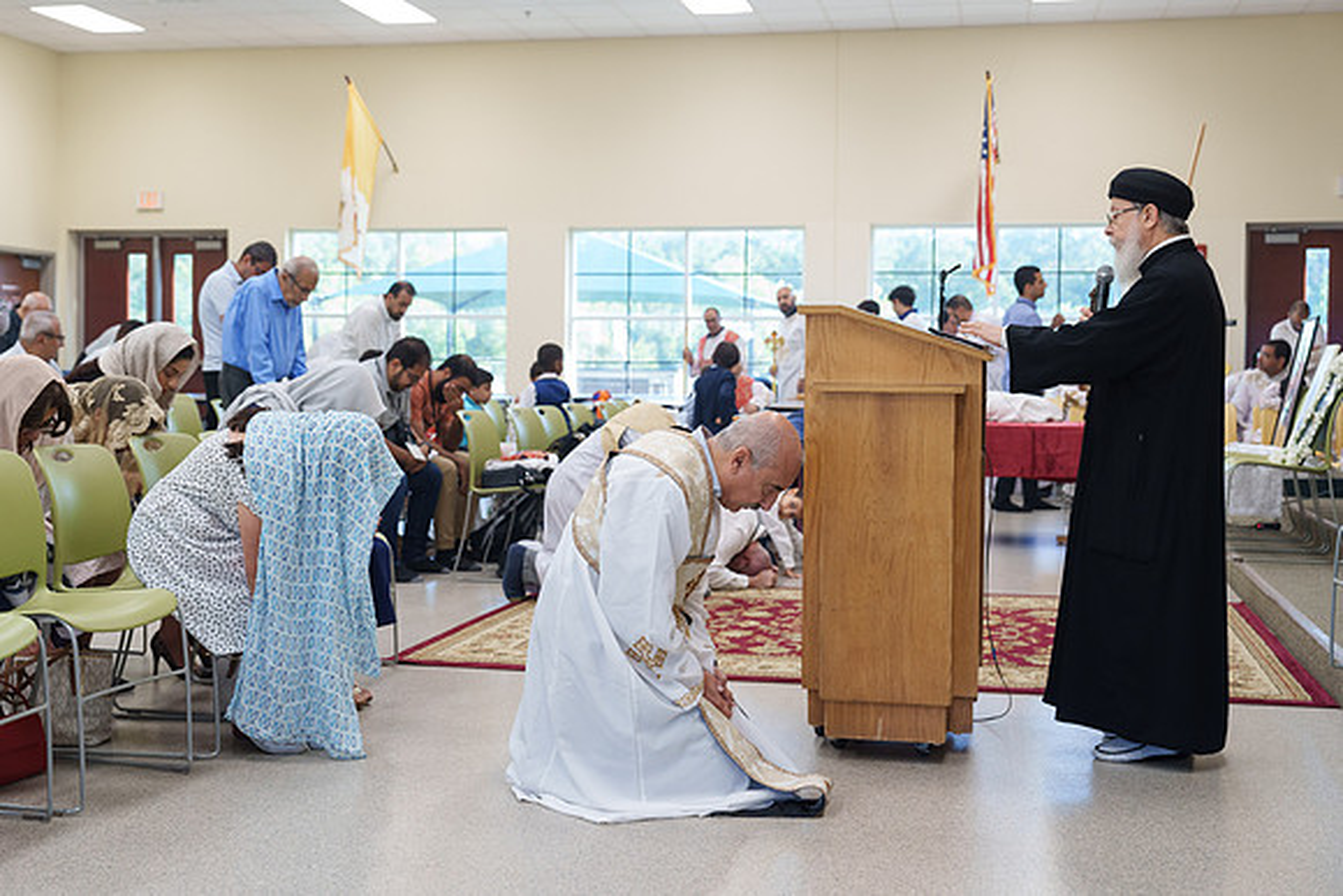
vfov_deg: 29.2
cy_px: 417
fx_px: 1717
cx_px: 624
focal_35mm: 46
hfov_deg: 42.7
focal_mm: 43
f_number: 3.5
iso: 1600
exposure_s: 1/125
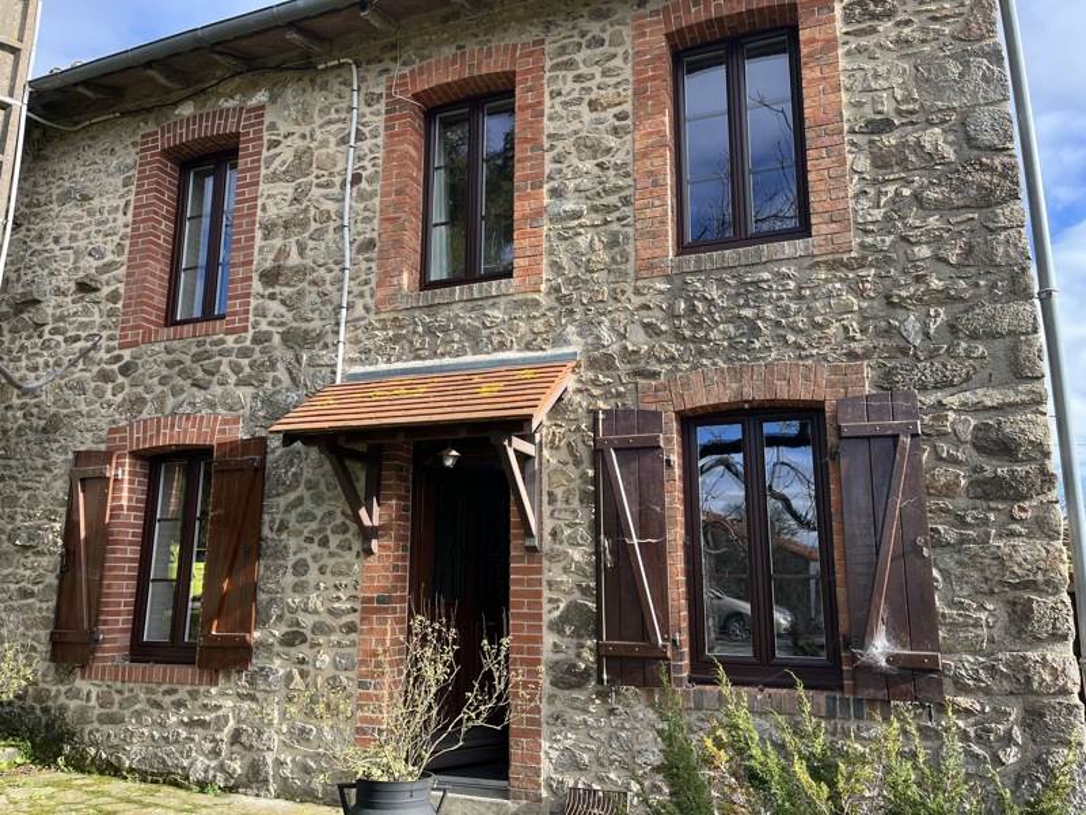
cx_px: 543
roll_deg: +0.3
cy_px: 408
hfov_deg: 67.3
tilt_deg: +12.1
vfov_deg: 53.1
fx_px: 816
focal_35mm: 26
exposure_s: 1/761
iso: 50
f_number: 1.6
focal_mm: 5.1
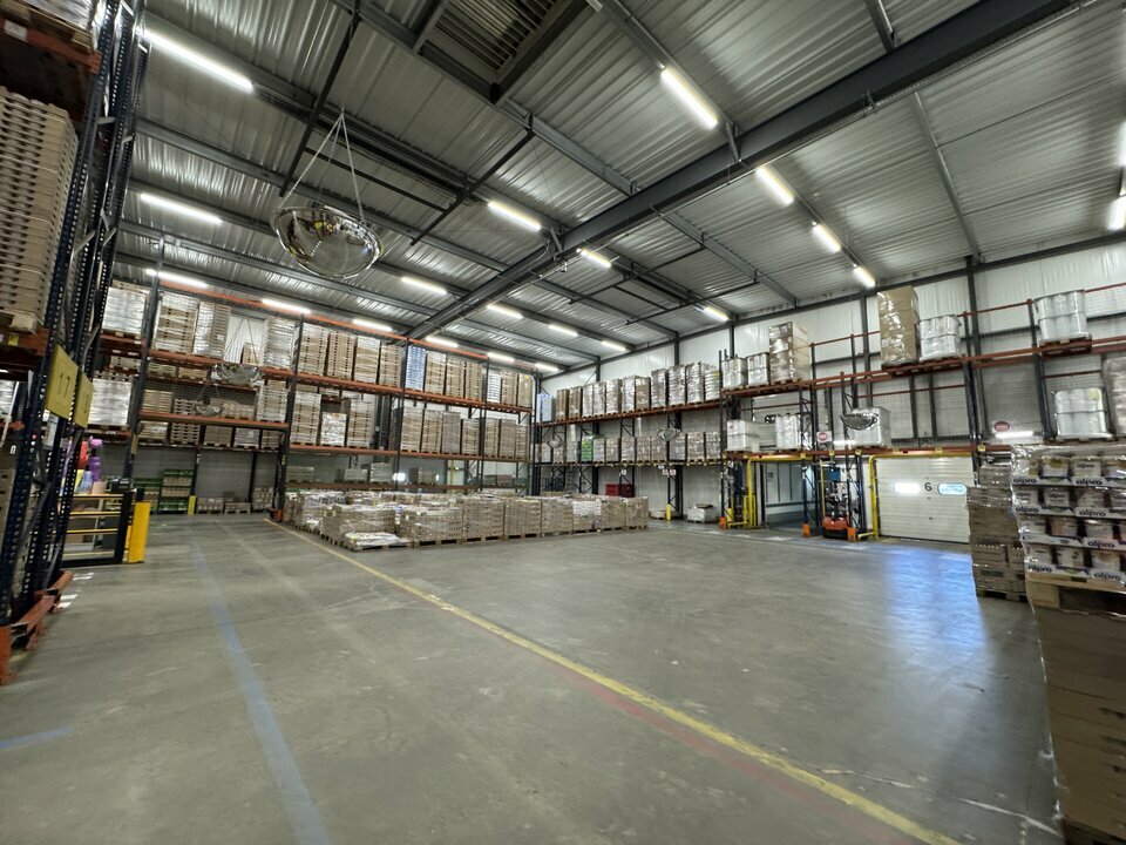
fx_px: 455
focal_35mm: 14
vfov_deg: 85.7
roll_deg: -3.0
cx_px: 563
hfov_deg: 102.1
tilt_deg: +7.3
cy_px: 422
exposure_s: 1/50
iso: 250
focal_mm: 2.22
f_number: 2.2
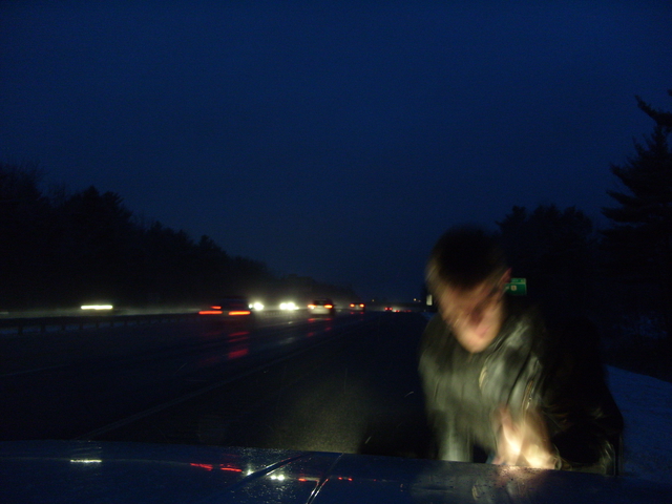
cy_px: 252
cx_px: 336
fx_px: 679
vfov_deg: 40.7
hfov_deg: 52.6
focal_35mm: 35
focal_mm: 7.8
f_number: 2.8
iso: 200
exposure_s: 1/8
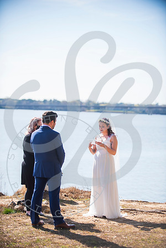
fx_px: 657
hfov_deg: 14.4
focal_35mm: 95
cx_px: 83
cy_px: 124
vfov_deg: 21.5
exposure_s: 1/800
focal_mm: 95
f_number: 2.8
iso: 100
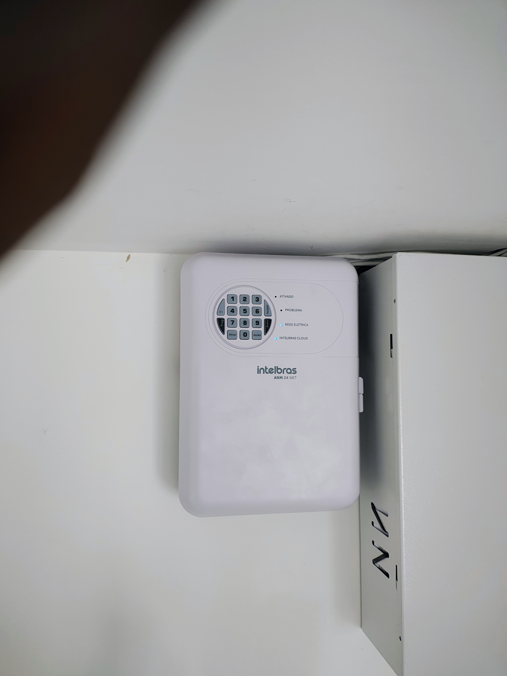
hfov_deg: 54.9
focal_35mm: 25
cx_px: 254
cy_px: 338
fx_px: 488
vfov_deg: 69.4
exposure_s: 1/60
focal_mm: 5.89
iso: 456
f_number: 1.4
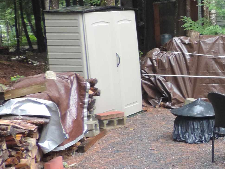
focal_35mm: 76
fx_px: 494
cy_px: 72
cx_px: 353
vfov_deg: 19.4
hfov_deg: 21.0
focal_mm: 4.3
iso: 220
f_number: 3
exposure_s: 1/30
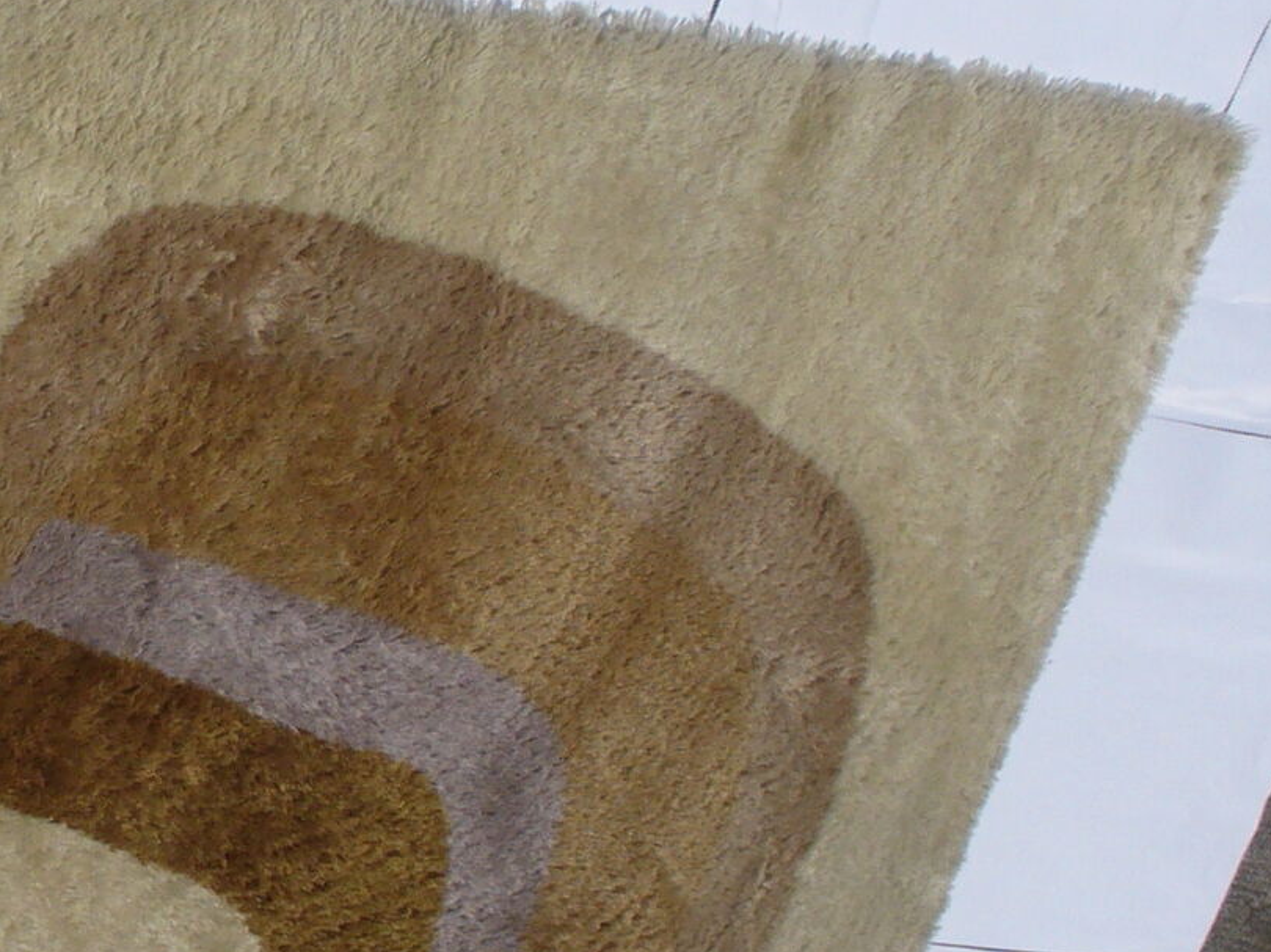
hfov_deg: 15.9
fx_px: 4295
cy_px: 682
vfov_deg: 12.6
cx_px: -403
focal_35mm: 117
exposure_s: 1/1000
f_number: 5.6
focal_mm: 6.1
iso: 80
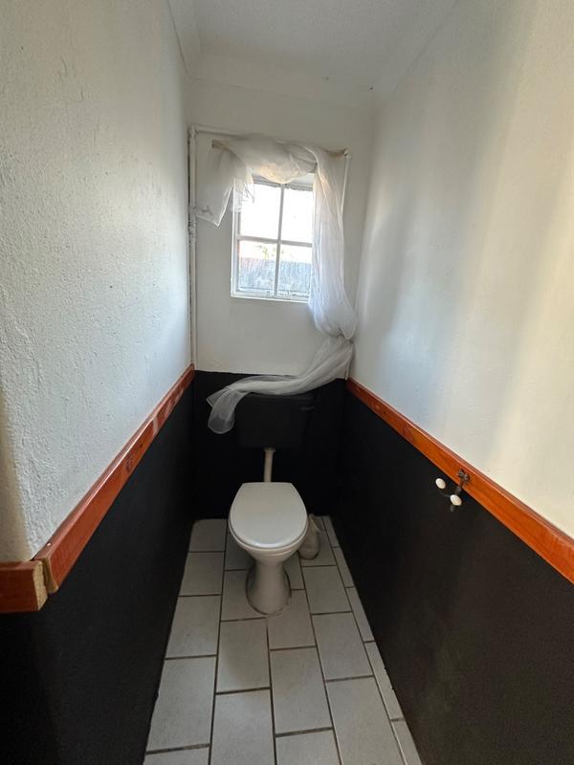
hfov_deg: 85.7
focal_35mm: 14
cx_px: 287
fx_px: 310
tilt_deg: -15.2
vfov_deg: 102.1
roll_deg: -4.9
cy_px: 382
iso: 320
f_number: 2.2
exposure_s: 1/99
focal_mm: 2.22
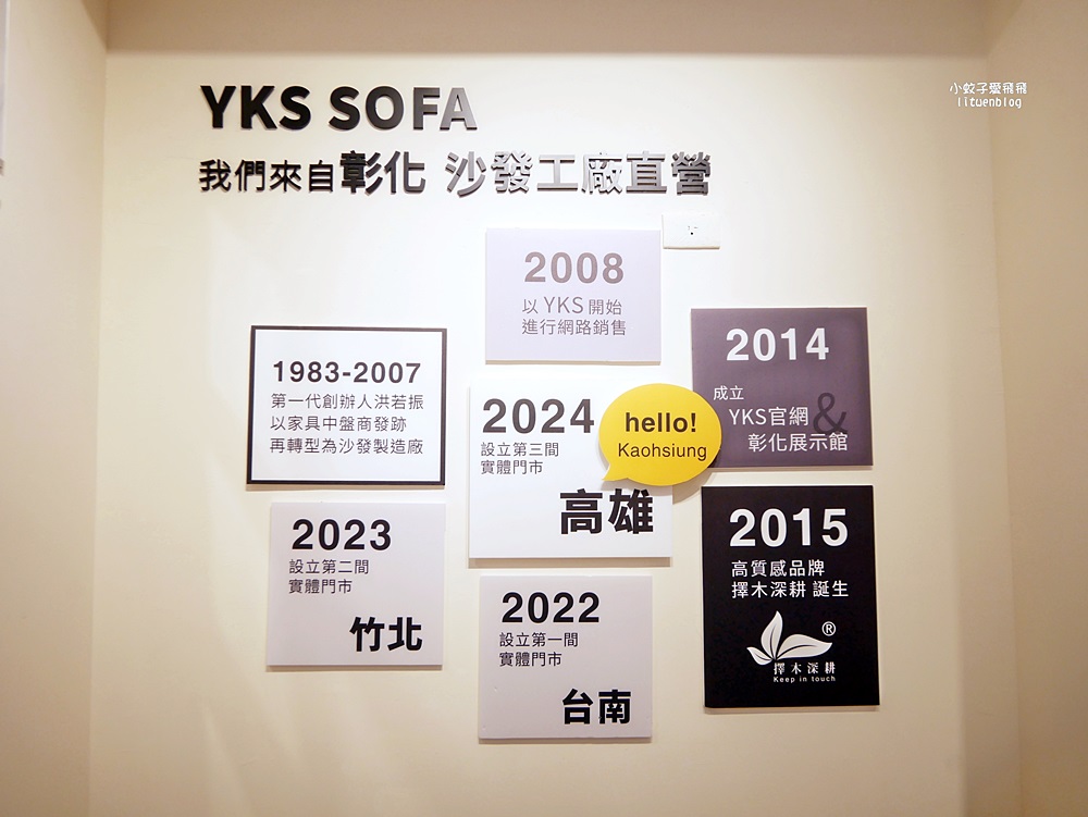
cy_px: 408
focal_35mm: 32
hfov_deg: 56.8
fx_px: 1006
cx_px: 544
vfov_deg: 44.2
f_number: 4
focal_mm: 16
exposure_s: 1/125
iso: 200
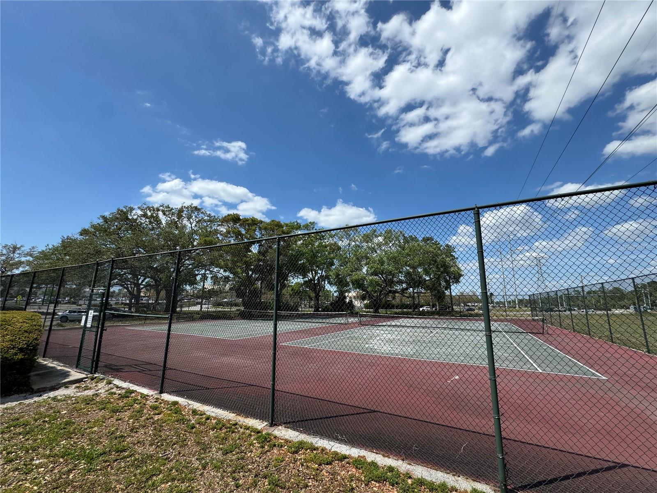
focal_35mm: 14
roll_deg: -1.5
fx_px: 266
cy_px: 246
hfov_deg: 102.1
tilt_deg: +11.5
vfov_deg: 85.7
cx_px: 328
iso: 50
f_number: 2.2
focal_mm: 2.22
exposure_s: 1/2494
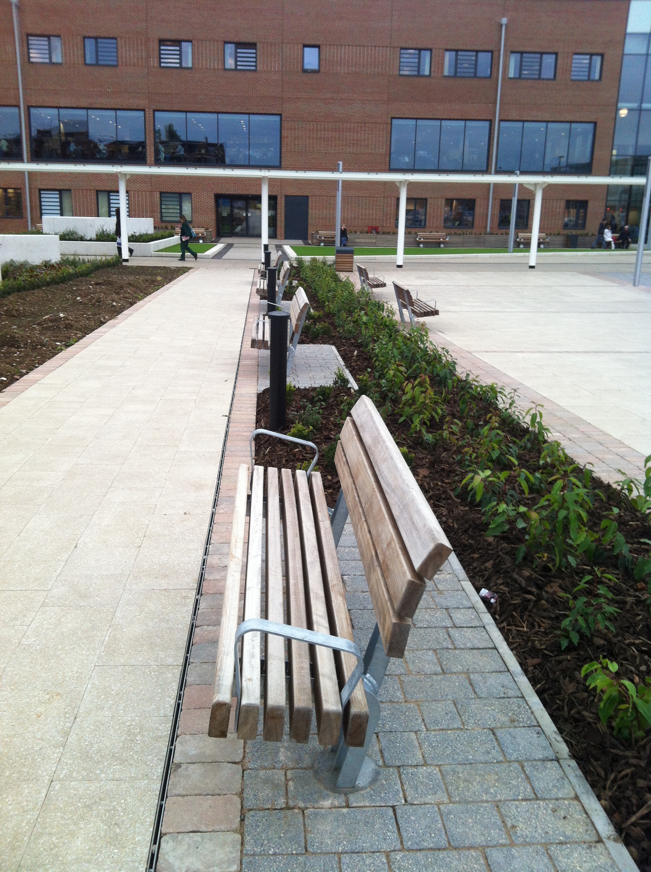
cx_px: 326
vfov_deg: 52.7
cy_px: 436
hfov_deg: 40.6
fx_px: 880
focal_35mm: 35
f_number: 2.8
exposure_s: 1/120
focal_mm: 3.85
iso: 80
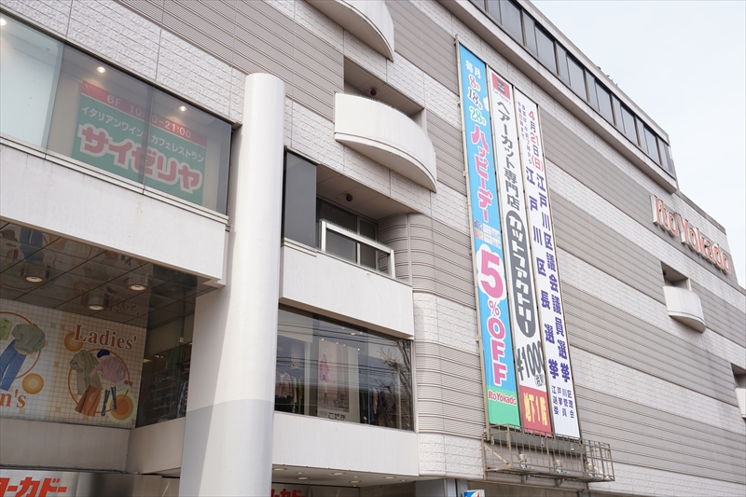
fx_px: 725
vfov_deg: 37.8
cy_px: 248
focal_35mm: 35
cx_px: 373
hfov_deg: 54.4
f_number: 4.5
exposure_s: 1/320
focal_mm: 35
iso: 100
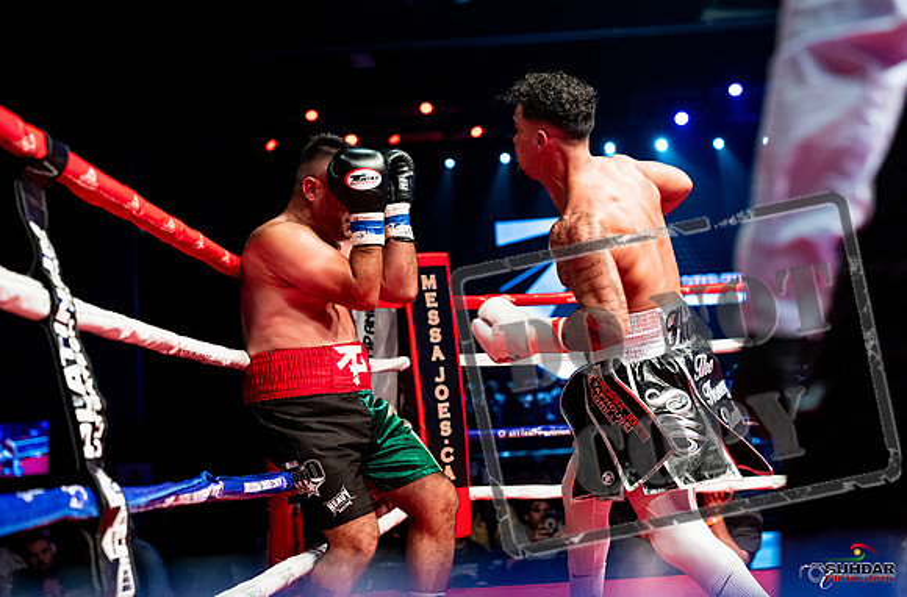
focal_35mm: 59
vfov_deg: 22.7
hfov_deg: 33.8
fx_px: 1488
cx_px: 536
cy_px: 240
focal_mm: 50
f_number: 2.8
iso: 4000
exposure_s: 1/1000
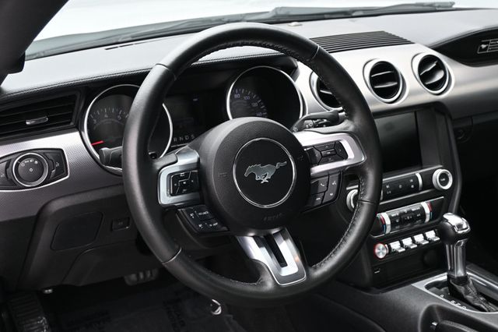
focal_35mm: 44
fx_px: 601
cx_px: 249
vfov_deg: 30.8
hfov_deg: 45.0
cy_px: 166
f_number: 4.8
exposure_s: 1/160
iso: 400
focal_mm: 29
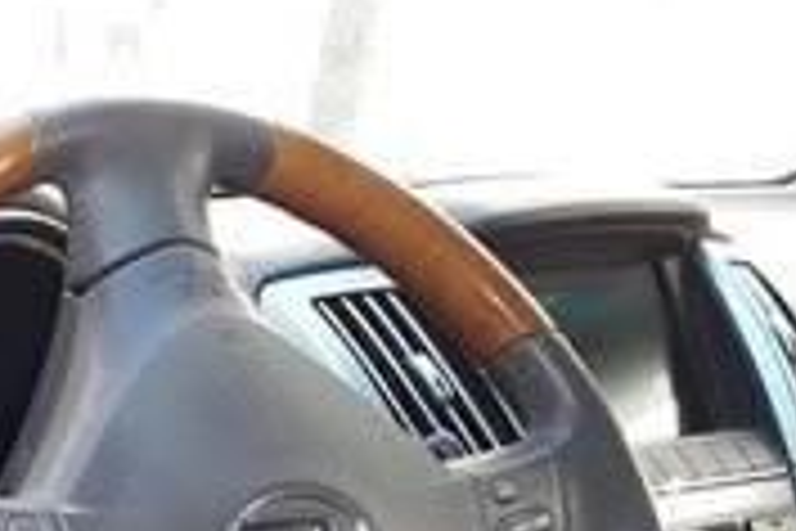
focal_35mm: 105
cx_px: -355
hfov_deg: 17.7
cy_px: 871
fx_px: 2321
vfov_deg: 12.2
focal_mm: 3.6
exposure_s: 1/100
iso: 64
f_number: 1.9
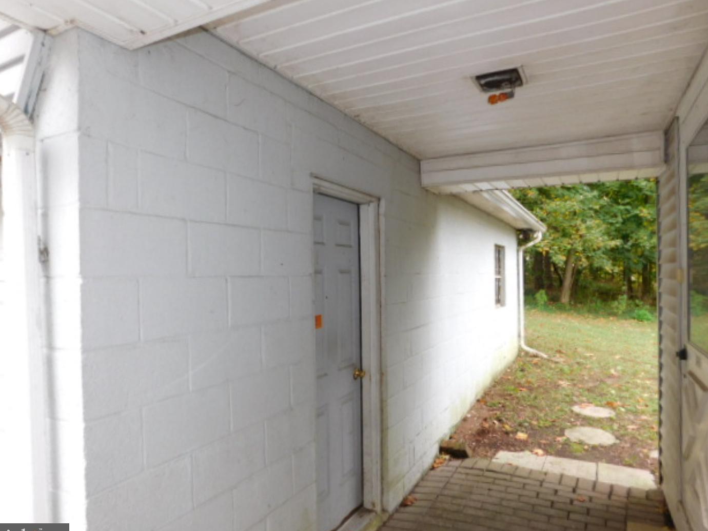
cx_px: 349
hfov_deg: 71.6
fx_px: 491
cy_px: 276
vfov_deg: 56.8
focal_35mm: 24
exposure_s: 1/40
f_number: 3
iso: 125
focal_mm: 4
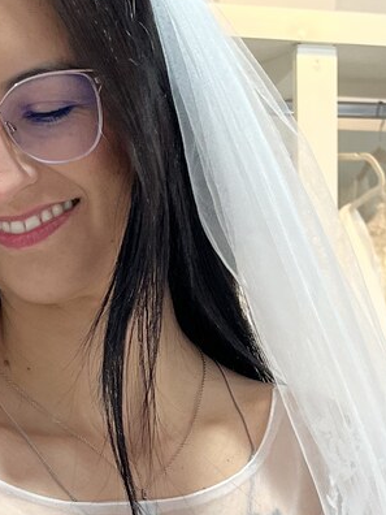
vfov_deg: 18.4
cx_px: 225
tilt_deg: -7.2
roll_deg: +1.6
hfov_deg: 14.1
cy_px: 464
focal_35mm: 105
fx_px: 1561
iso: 100
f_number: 1.6
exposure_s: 1/120
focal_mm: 5.1
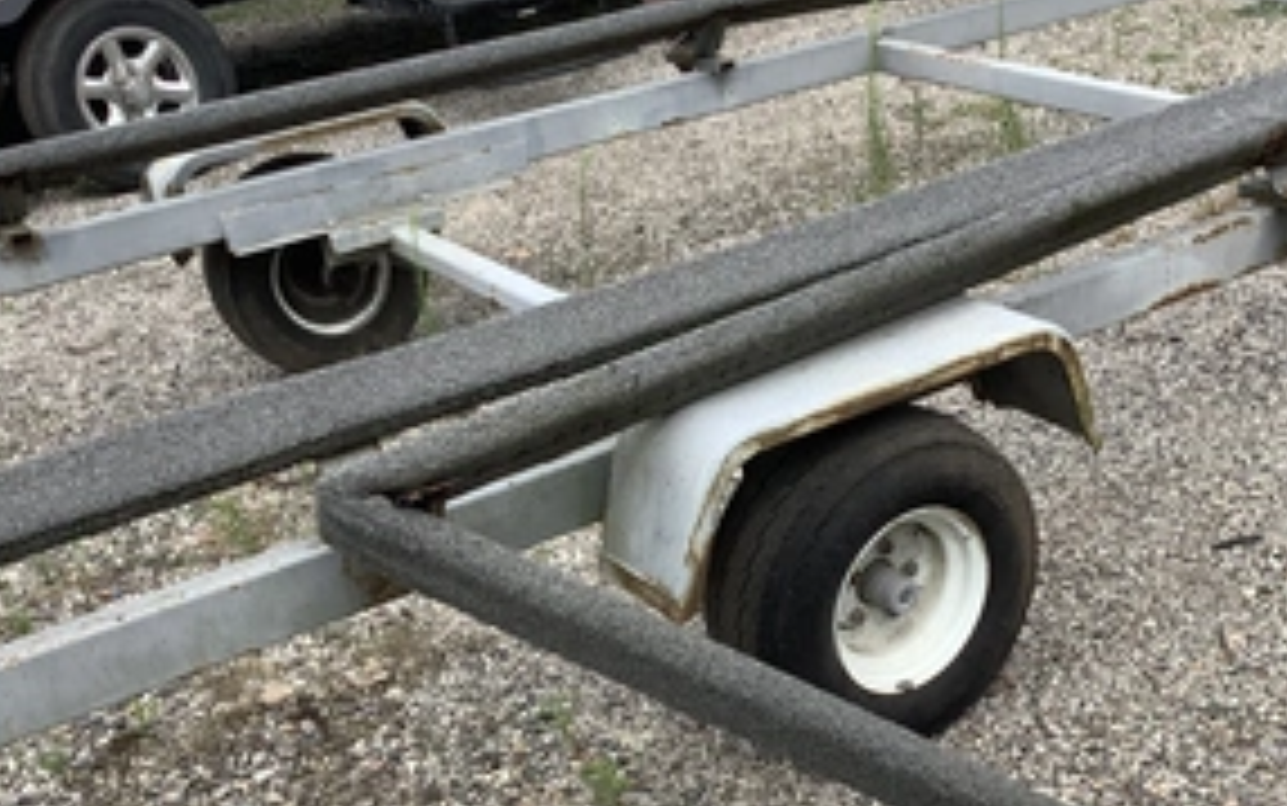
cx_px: 796
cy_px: 662
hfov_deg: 43.2
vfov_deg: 27.4
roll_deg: +7.1
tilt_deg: -34.3
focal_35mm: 46
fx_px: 1614
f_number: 2.4
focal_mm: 3.3
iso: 25
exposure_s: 1/673
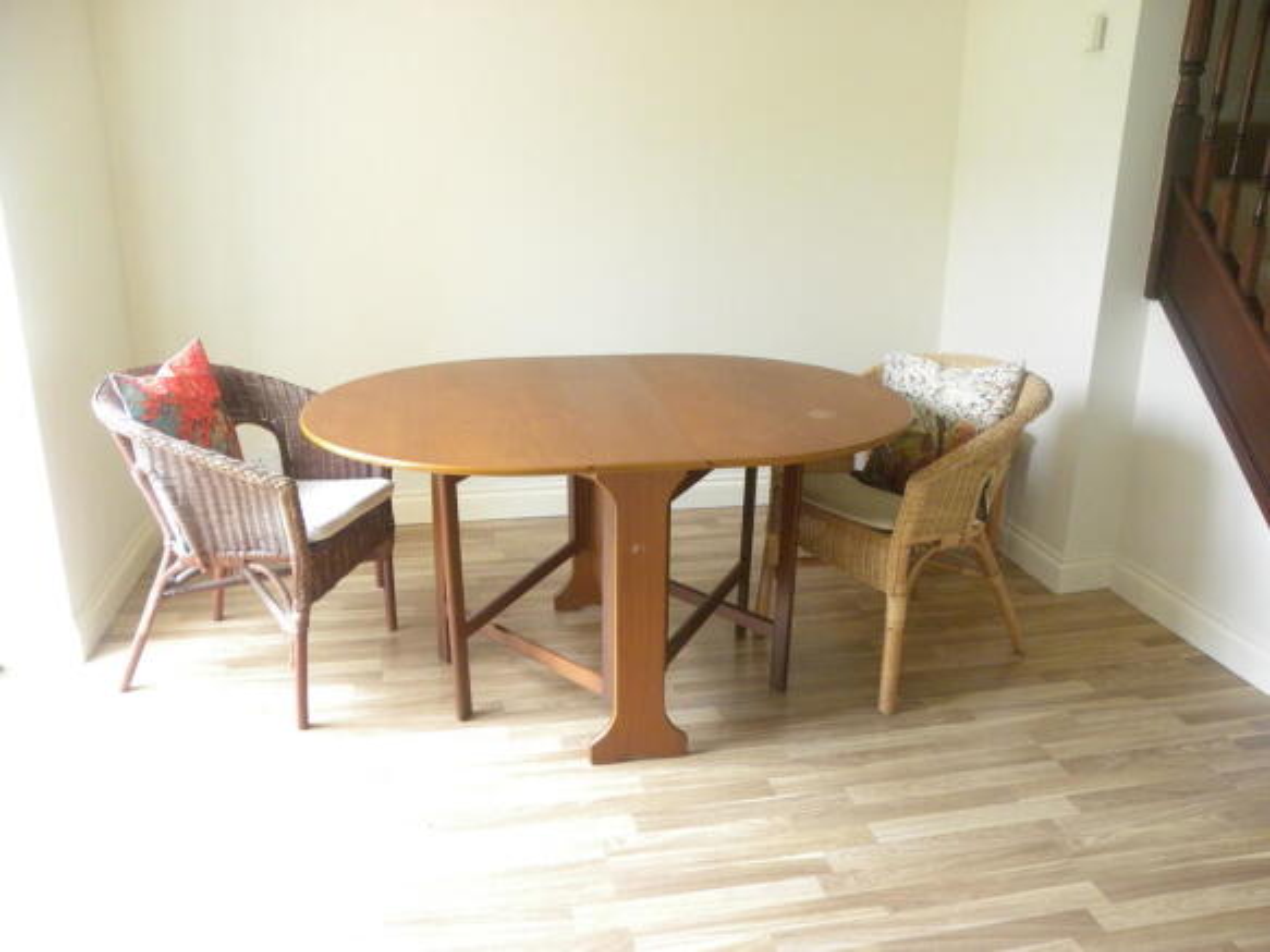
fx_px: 1064
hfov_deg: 61.7
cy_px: 476
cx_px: 635
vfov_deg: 48.2
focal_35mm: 29
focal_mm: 5.2
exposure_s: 1/66.1
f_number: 2.8
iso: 372
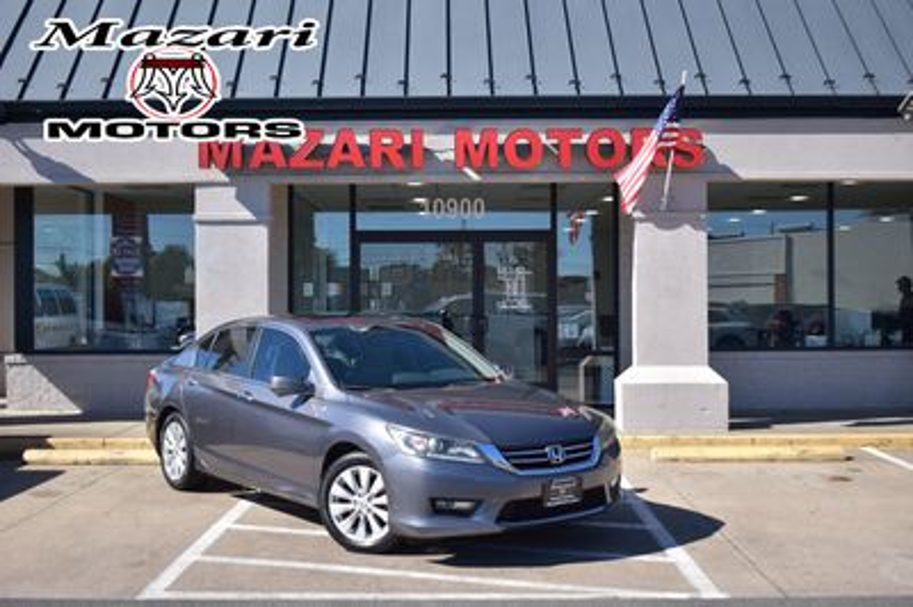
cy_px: 304
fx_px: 1140
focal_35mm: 45
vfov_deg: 29.8
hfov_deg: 43.6
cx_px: 456
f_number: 4.2
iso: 200
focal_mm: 30
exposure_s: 1/1000
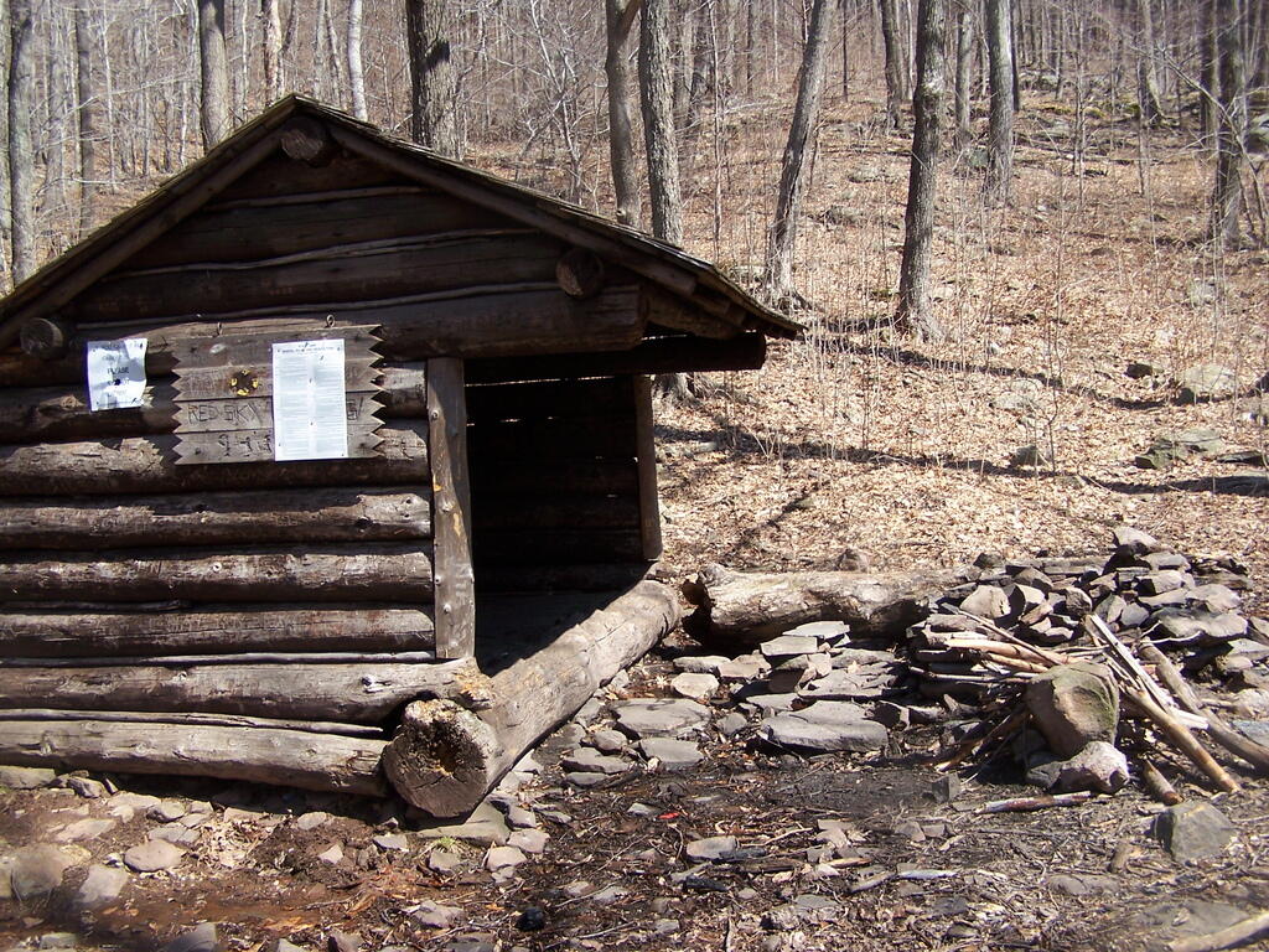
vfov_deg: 37.7
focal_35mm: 38
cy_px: 476
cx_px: 634
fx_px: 1393
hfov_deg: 49.0
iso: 80
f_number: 2.8
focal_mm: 6.3
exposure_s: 1/500
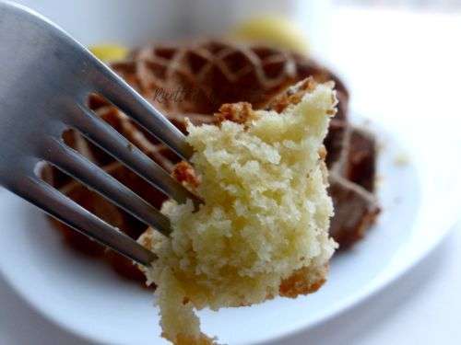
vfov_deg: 36.8
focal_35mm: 39
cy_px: 172
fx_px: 519
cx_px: 230
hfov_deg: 47.9
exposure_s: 1/15
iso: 400
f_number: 3.9
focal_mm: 6.9
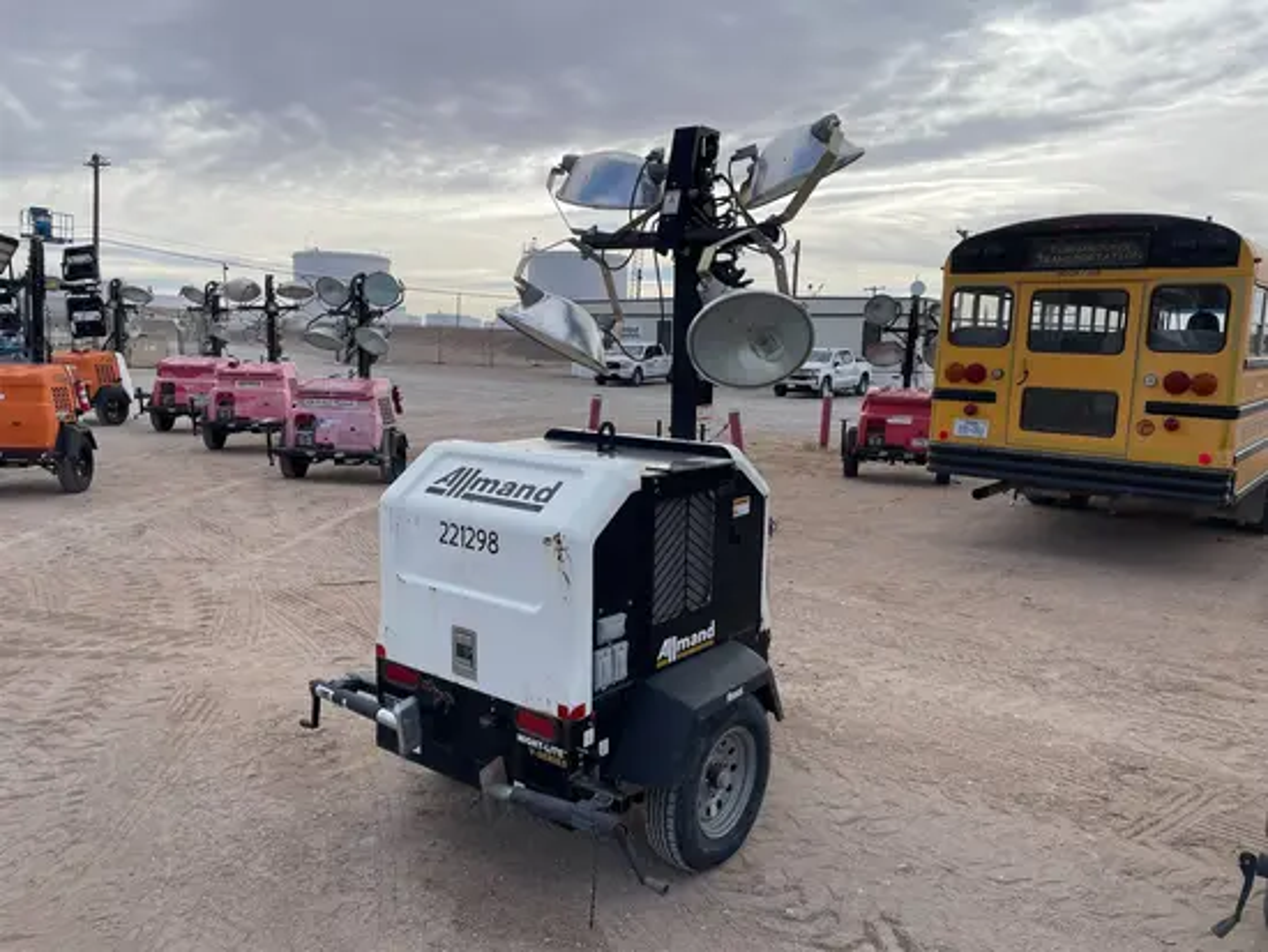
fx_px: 953
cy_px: 476
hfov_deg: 67.3
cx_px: 634
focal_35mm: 26
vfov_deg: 53.1
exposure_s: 1/3731
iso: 32
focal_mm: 4.2
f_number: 1.6
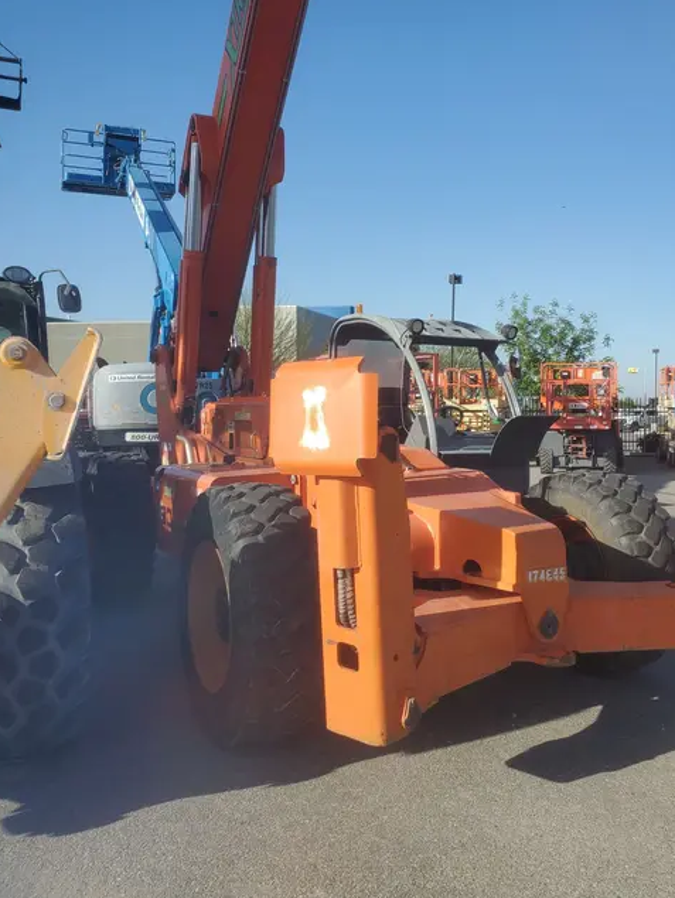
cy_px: 388
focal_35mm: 30
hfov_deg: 46.7
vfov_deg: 59.7
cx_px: 381
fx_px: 779
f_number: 2.4
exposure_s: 1/1136
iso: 50
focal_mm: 4.3
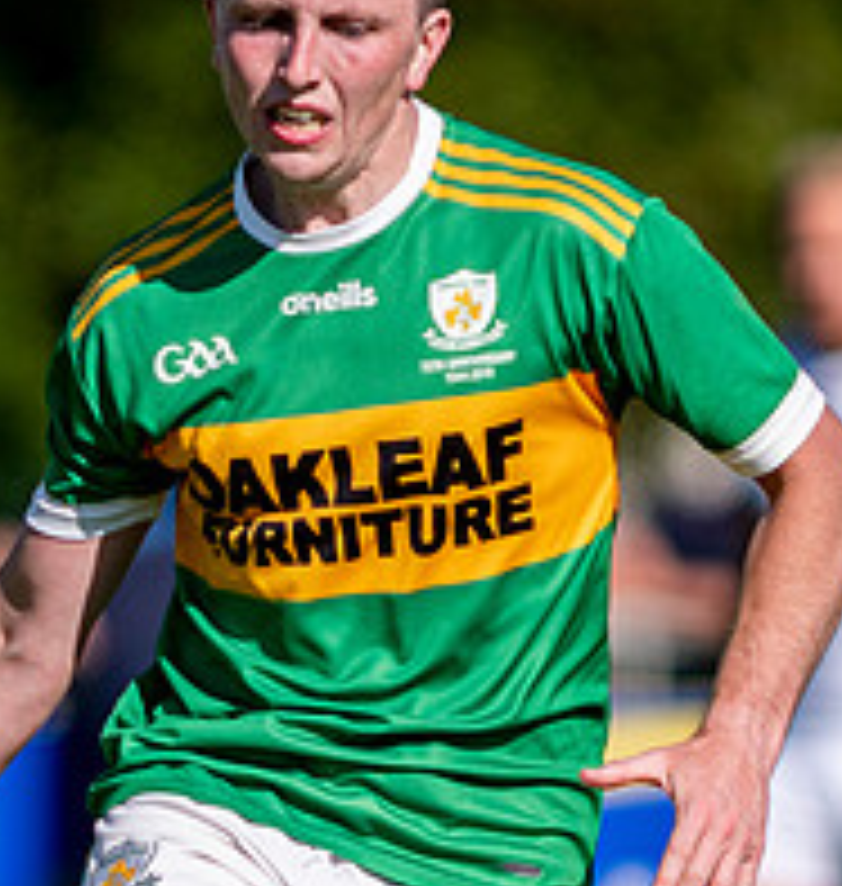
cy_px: 592
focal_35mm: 1604
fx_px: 45337
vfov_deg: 1.1
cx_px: 117
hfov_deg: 1.1
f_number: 2.8
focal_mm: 300
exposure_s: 1/2500
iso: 100
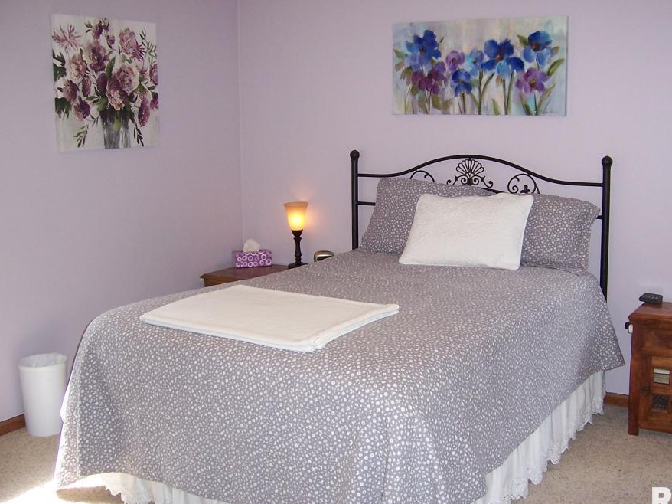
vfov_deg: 34.3
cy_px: 232
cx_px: 377
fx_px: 815
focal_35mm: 42
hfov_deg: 44.7
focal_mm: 6
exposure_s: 1/60
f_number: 3
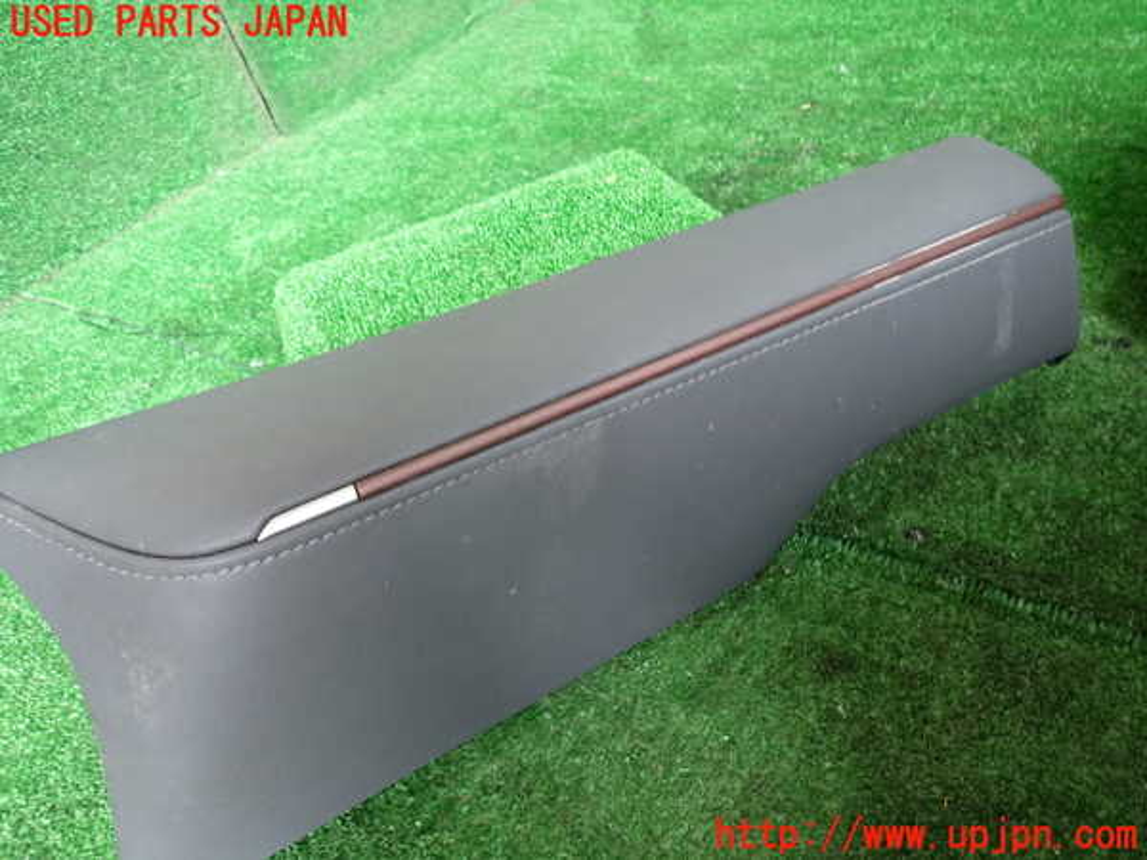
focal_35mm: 25
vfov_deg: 54.9
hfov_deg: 69.4
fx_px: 828
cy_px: 430
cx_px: 574
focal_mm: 4.5
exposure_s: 1/30
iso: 250
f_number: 2
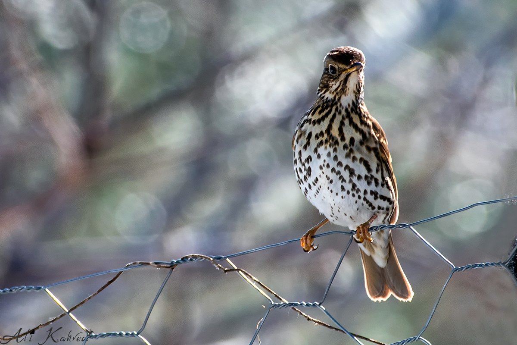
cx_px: 258
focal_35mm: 750
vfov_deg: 1.8
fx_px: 10770
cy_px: 172
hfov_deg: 2.7
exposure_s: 1/800
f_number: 6.3
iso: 320
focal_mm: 500
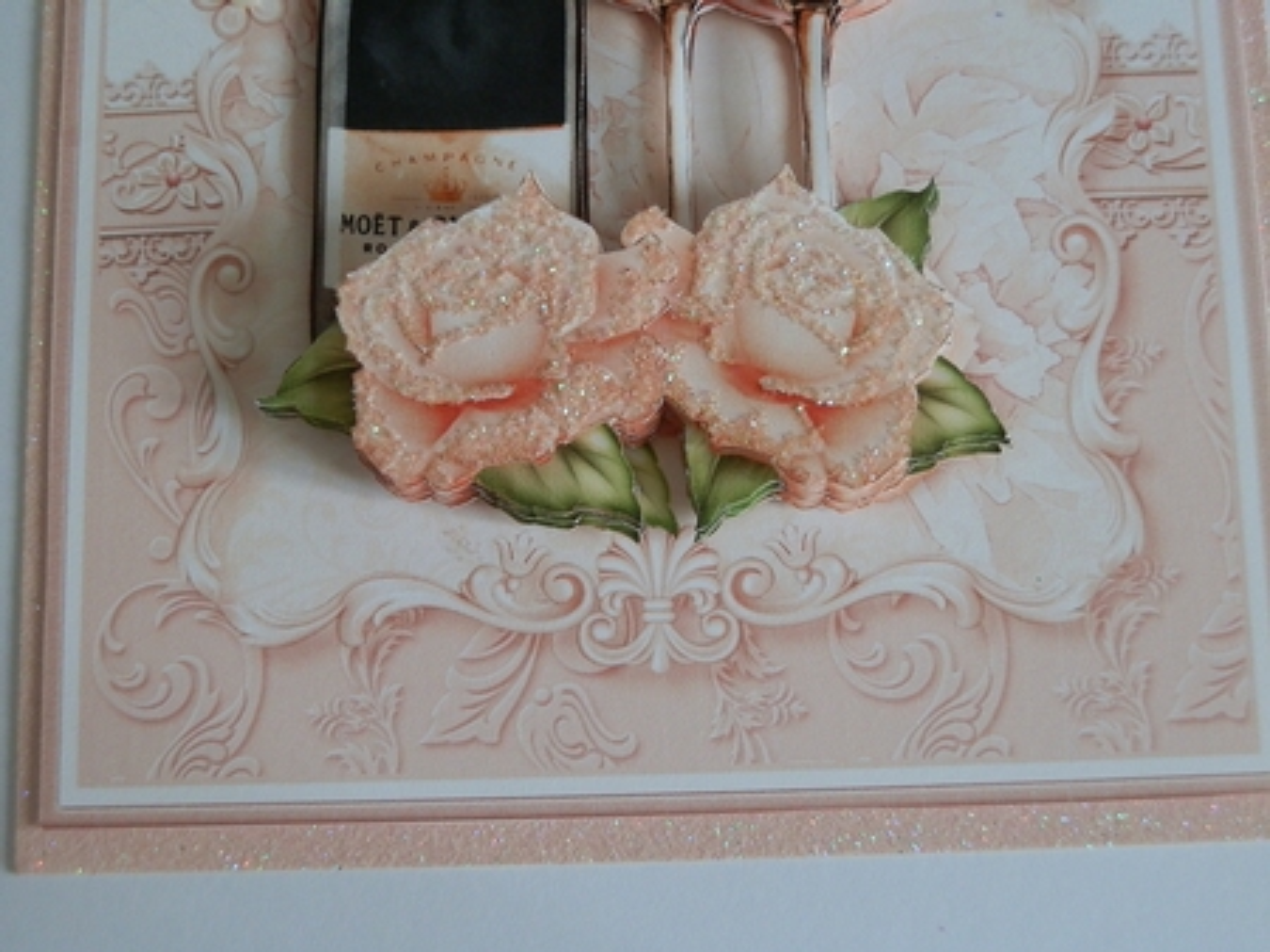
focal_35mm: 61
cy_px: 476
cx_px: 635
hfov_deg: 31.7
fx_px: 2237
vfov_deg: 24.0
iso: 200
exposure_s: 1/50
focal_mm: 10.99
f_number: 3.7
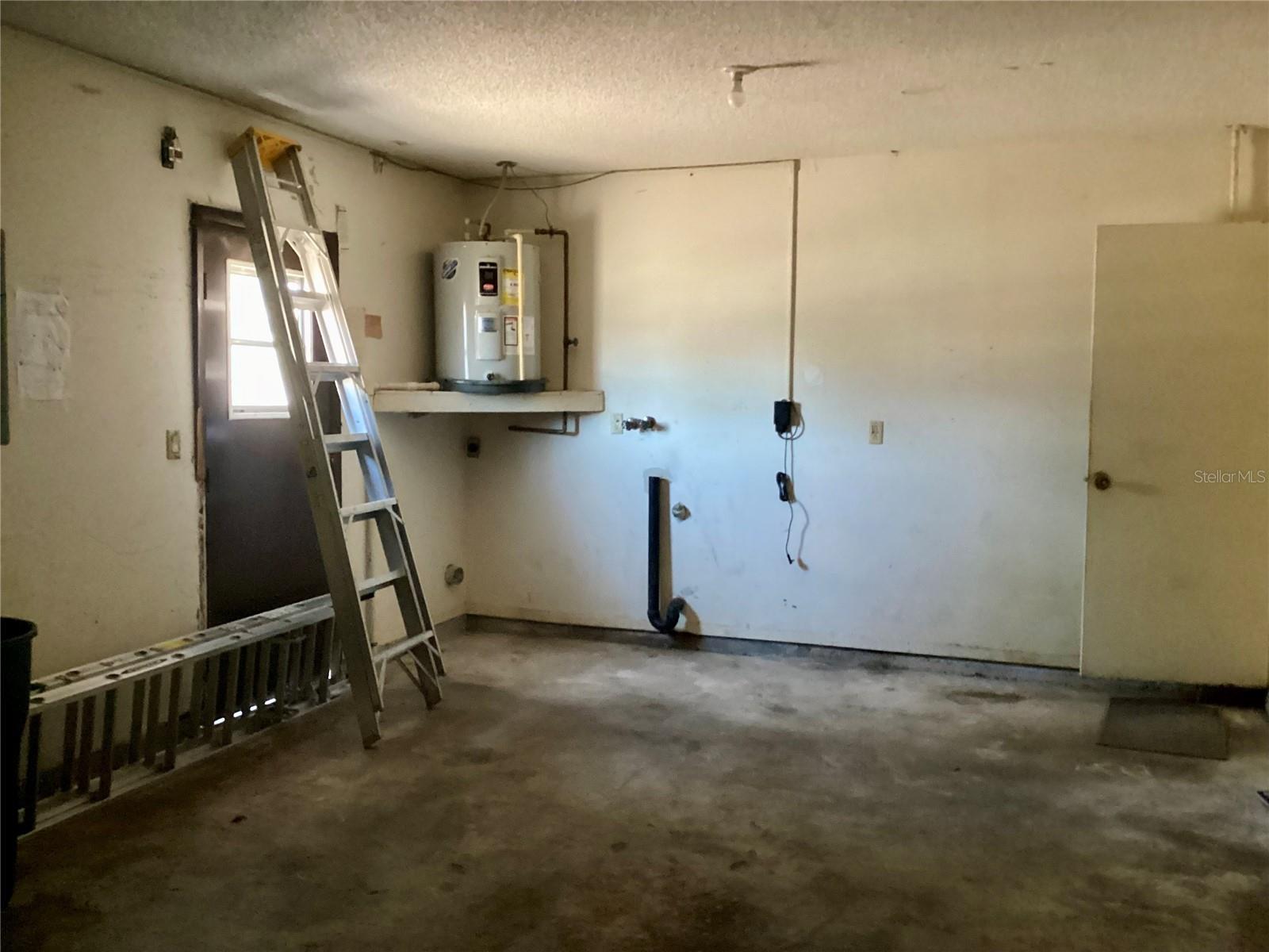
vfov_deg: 45.4
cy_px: 476
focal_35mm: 31
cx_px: 634
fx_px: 1136
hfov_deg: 58.4
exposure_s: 1/30
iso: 500
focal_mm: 3.3
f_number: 2.4
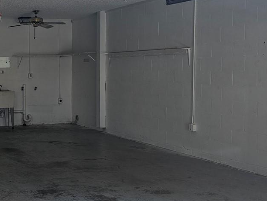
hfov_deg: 30.6
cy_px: 98
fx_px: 455
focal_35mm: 59
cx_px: 6
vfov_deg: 24.8
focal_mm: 6.3
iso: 12
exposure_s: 1/180
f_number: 1.7
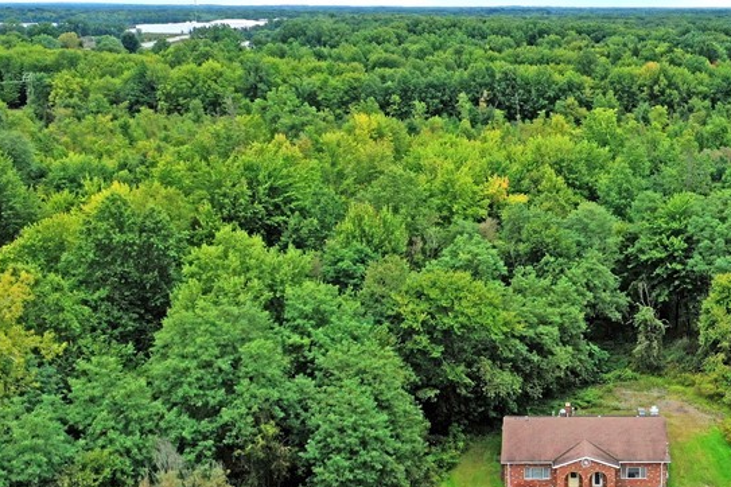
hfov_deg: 34.6
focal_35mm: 56
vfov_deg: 24.2
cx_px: 575
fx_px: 1137
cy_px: 239
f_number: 5
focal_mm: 10.26
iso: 100
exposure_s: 1/240
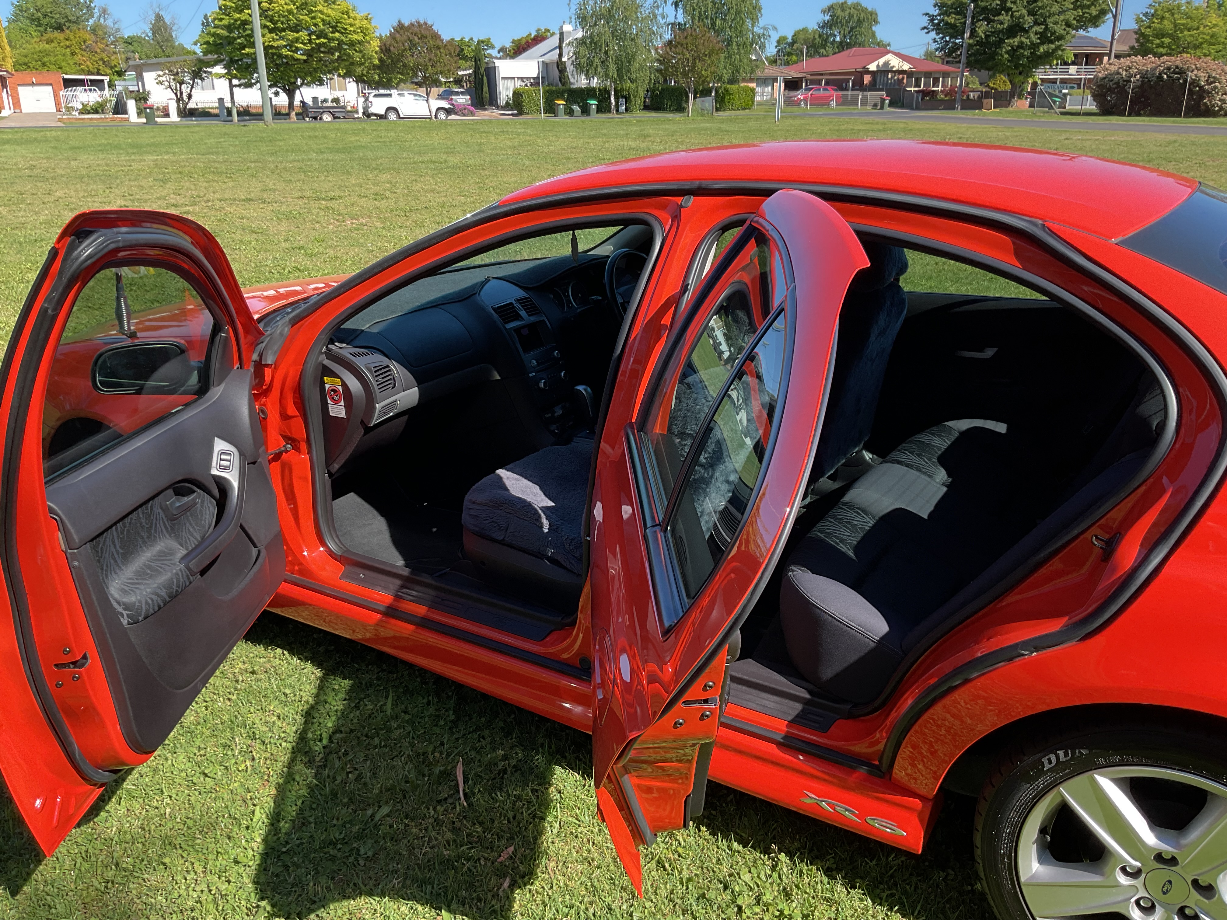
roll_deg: +3.2
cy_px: 460
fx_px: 1028
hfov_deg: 61.7
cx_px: 614
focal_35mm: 29
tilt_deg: -17.9
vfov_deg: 48.2
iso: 16
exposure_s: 1/473
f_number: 1.8
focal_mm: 3
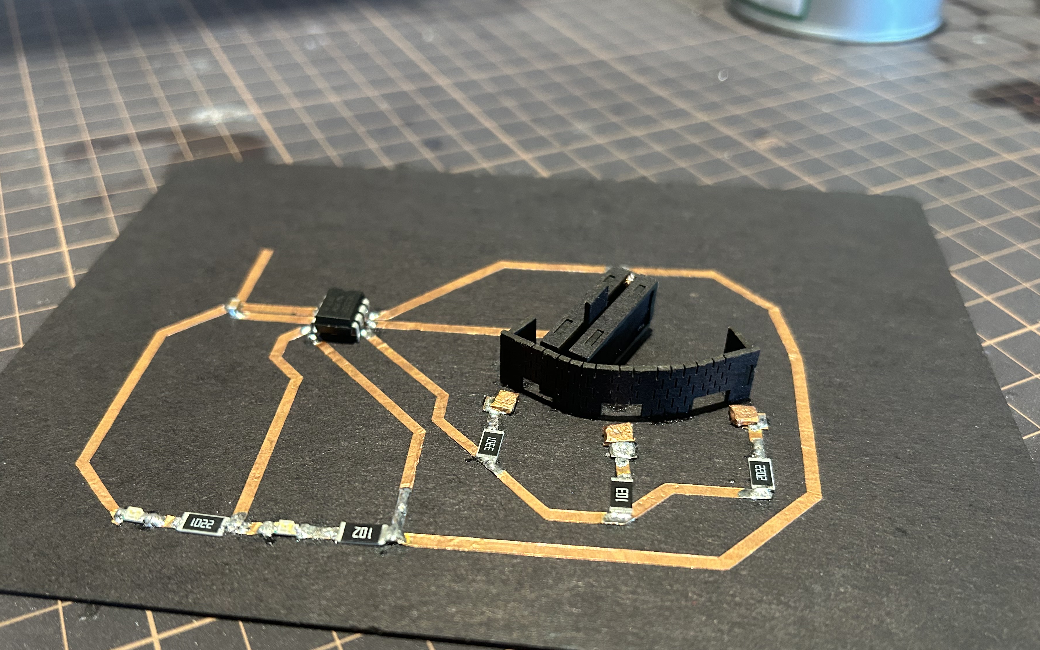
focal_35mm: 31
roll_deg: -0.2
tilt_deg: -41.0
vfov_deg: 40.3
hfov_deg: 61.2
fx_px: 879
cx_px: 513
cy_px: 409
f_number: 1.5
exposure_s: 1/60
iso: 400
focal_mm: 5.7
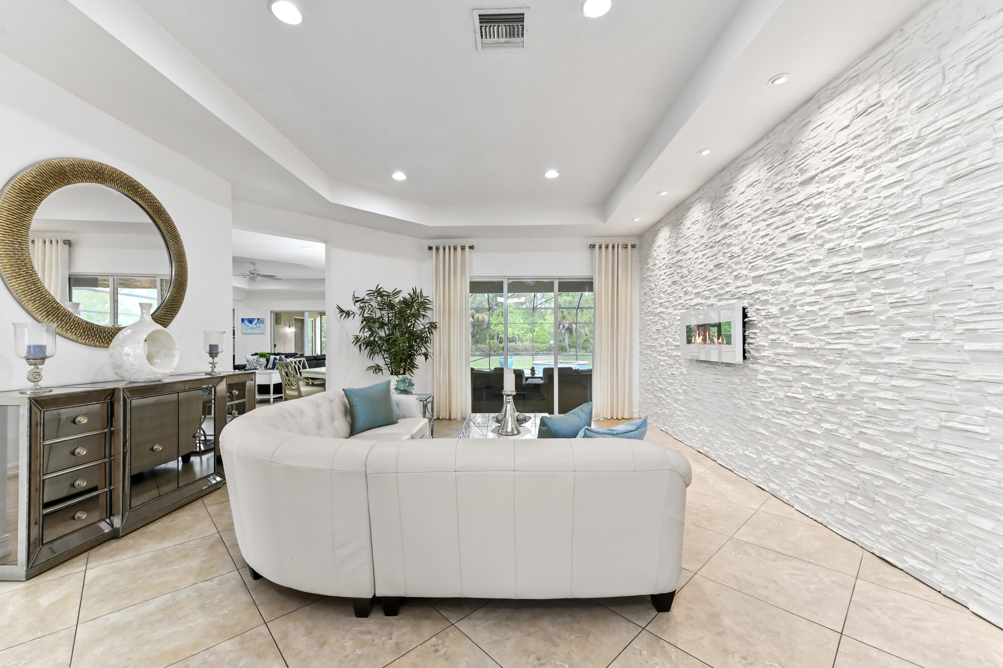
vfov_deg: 81.1
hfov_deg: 104.3
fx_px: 390
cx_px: 502
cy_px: 334
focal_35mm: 14
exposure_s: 1/50
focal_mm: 14
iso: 1250
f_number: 9
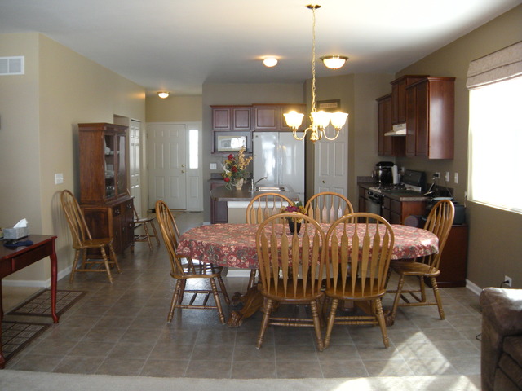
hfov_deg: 52.6
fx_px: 528
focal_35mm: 35
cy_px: 196
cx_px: 261
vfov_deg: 40.7
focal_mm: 5.9
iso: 160
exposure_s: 1/54
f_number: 3.8
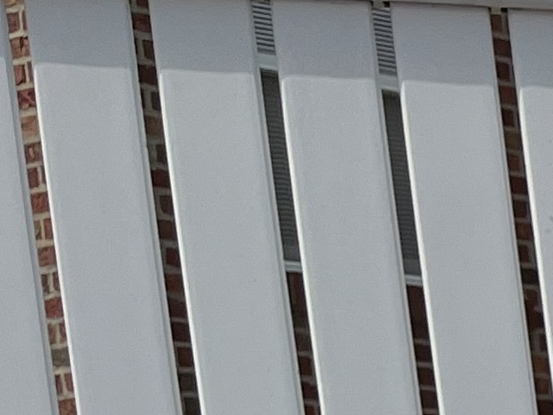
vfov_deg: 7.9
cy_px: 1154
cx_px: 1694
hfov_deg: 9.2
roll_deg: +2.9
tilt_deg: -11.2
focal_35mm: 168
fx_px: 2684
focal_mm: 5.1
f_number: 1.6
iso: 50
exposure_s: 1/2825
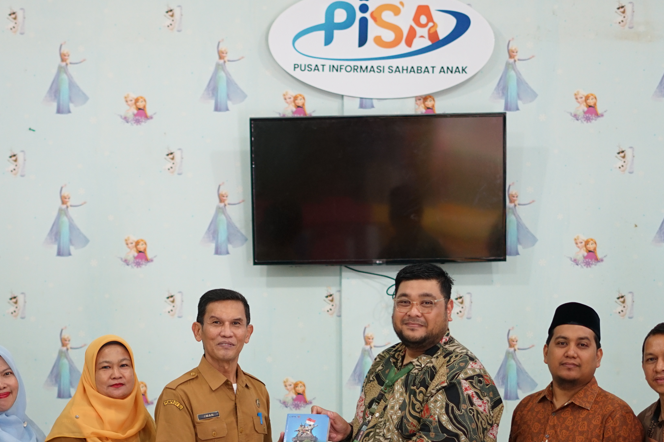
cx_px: 265
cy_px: 389
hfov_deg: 22.1
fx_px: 1697
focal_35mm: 92
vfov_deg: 14.7
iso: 640
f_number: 1.8
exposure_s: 1/100
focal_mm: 50
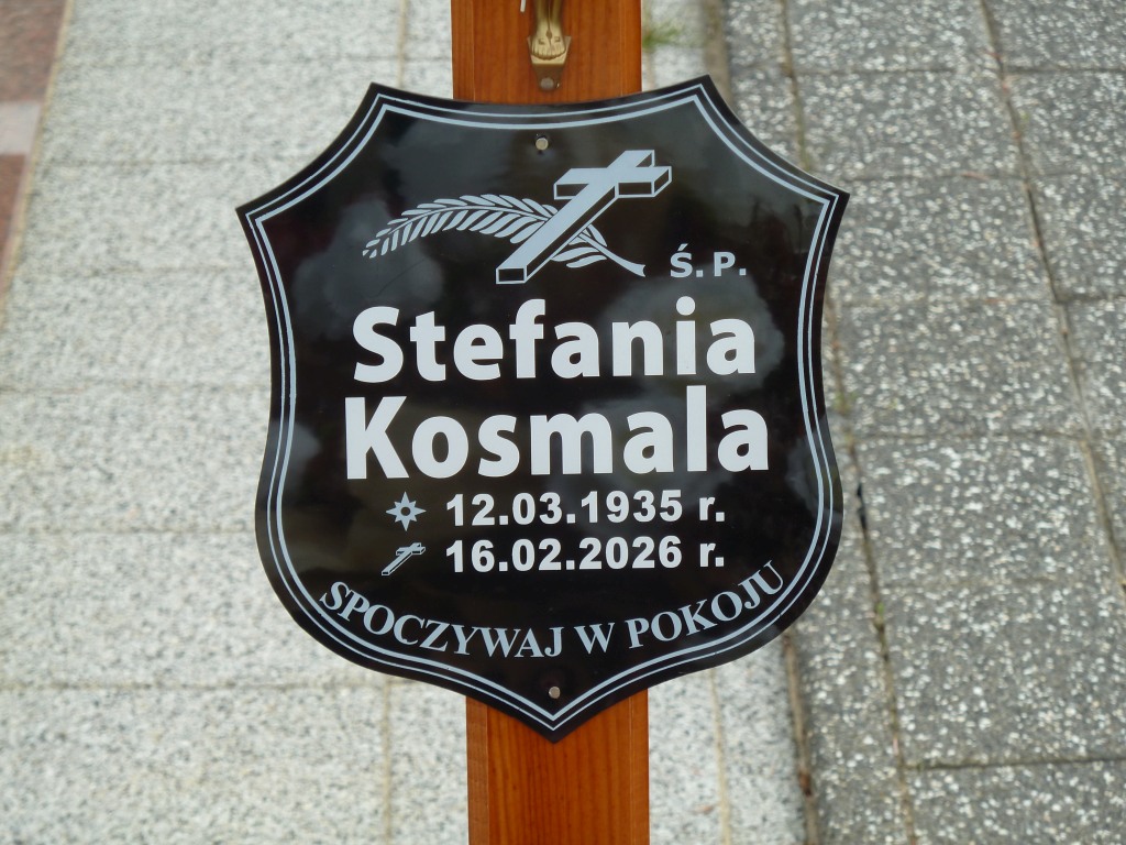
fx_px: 6376
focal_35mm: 196
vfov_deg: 7.6
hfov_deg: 10.1
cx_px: 563
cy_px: 422
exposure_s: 1/250
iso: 80
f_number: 4.5
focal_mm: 32.1
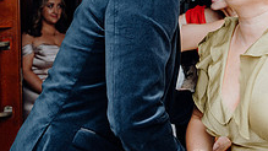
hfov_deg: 28.1
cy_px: 36
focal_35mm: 75
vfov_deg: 16.0
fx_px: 533
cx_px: 176
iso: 200
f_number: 3.5
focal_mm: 27
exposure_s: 1/200
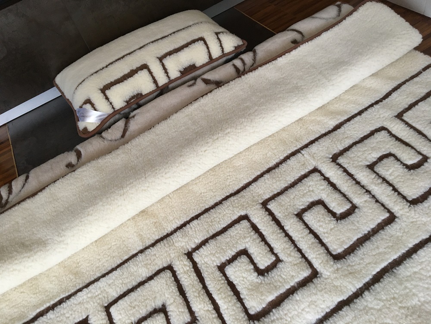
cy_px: 162
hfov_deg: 61.7
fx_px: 361
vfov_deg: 48.2
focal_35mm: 29
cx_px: 216
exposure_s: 1/33
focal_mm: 4.15
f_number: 2.2
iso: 125
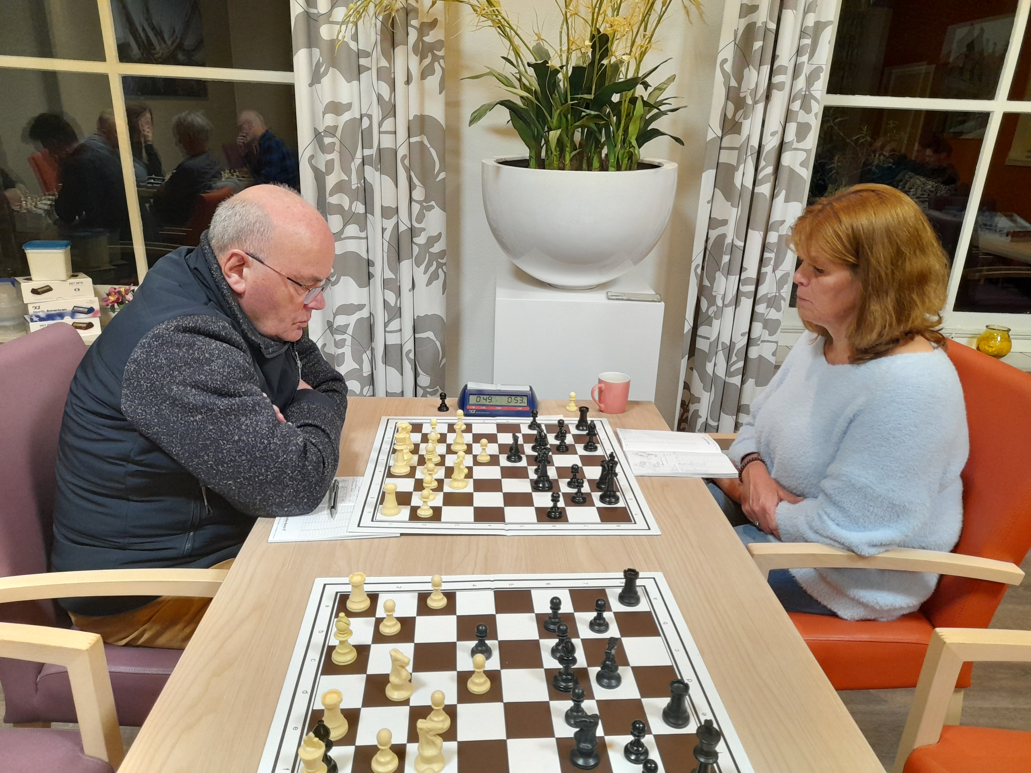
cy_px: 386
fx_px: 745
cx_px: 516
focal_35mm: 25
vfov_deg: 54.9
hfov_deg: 69.4
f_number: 2
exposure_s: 1/33
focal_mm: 4.6
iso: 320
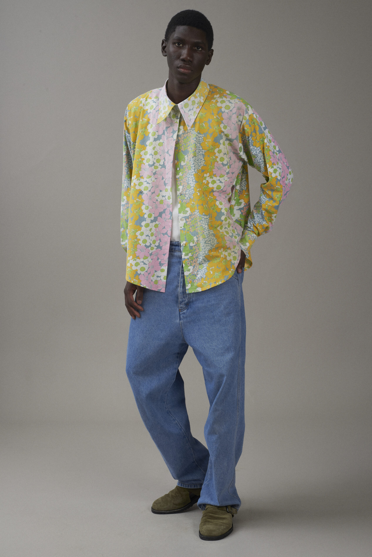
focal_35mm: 65
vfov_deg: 30.9
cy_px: 278
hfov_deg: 20.9
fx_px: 1006
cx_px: 186
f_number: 11
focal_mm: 65
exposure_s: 1/160
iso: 200
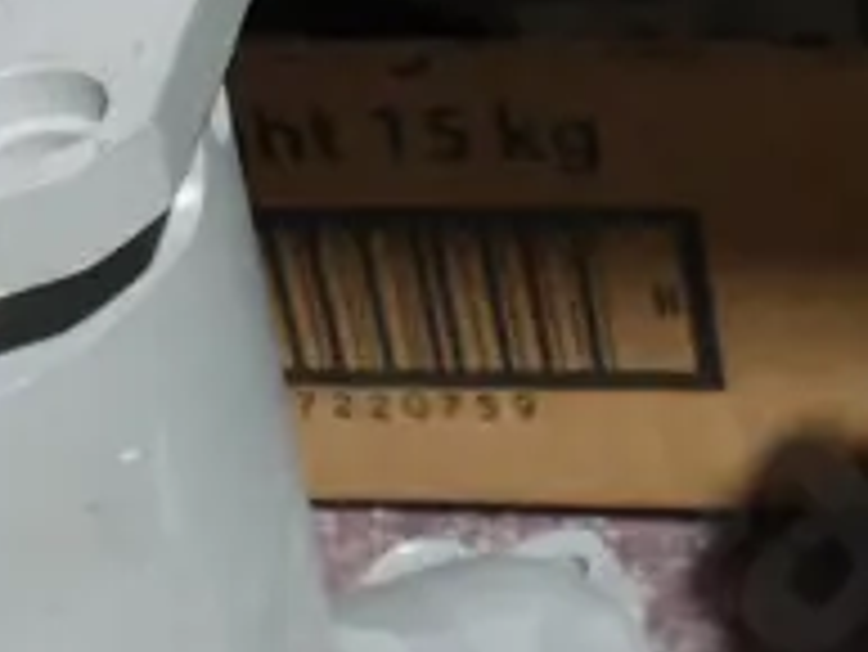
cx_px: 1016
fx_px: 4516
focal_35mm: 180
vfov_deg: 8.3
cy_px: 373
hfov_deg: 10.8
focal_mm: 17
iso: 1000
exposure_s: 1/60
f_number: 4
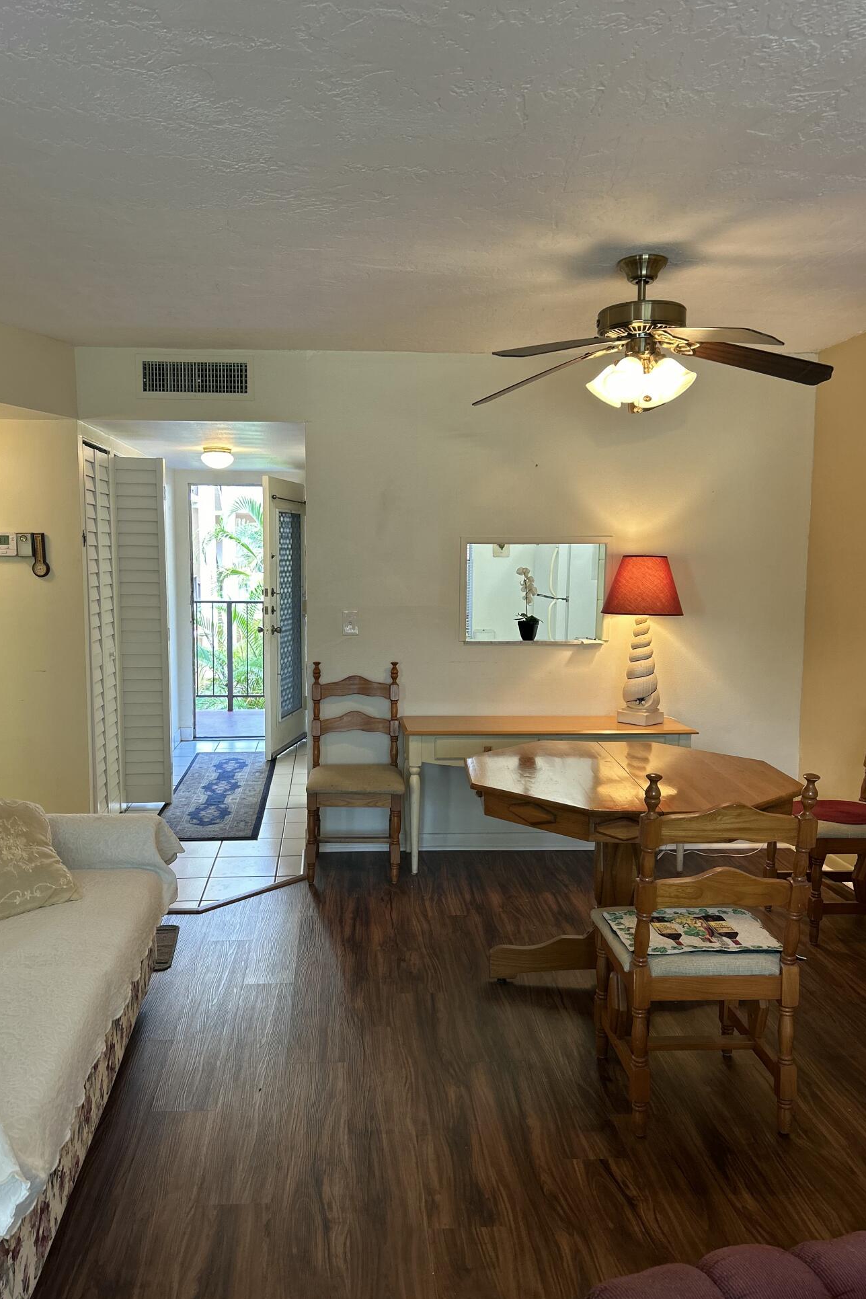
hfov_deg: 46.3
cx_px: 393
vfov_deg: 65.5
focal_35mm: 28
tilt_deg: -6.6
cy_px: 666
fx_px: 1010
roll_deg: -1.1
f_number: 1.5
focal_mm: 5.7
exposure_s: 1/60
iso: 80
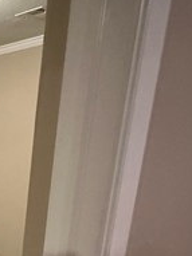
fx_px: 363
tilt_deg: -15.8
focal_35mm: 49
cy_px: 237
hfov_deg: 22.8
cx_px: -111
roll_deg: +0.7
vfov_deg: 36.2
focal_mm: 2.22
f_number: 2.2
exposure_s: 1/60
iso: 1250
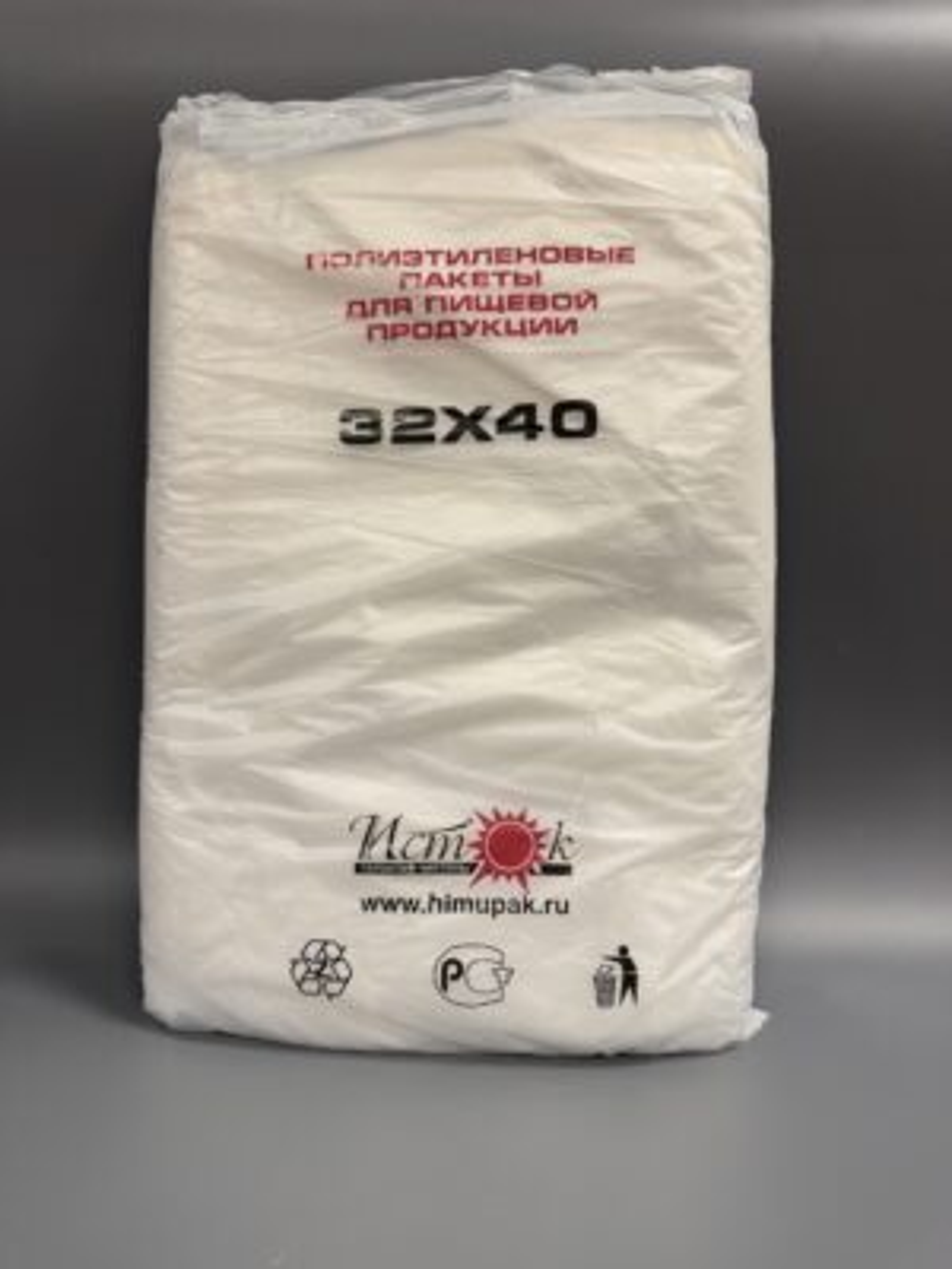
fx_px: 880
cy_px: 634
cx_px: 476
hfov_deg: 56.8
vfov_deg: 71.6
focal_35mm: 24
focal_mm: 6.76
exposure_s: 1/100
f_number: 1.78
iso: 125
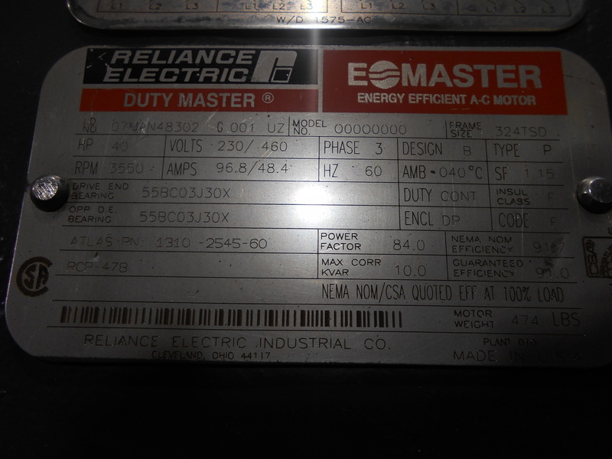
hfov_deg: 67.3
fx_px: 460
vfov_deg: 53.1
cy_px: 230
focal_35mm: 26
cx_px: 306
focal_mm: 4.6
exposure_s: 1/30
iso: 80
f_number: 3.2
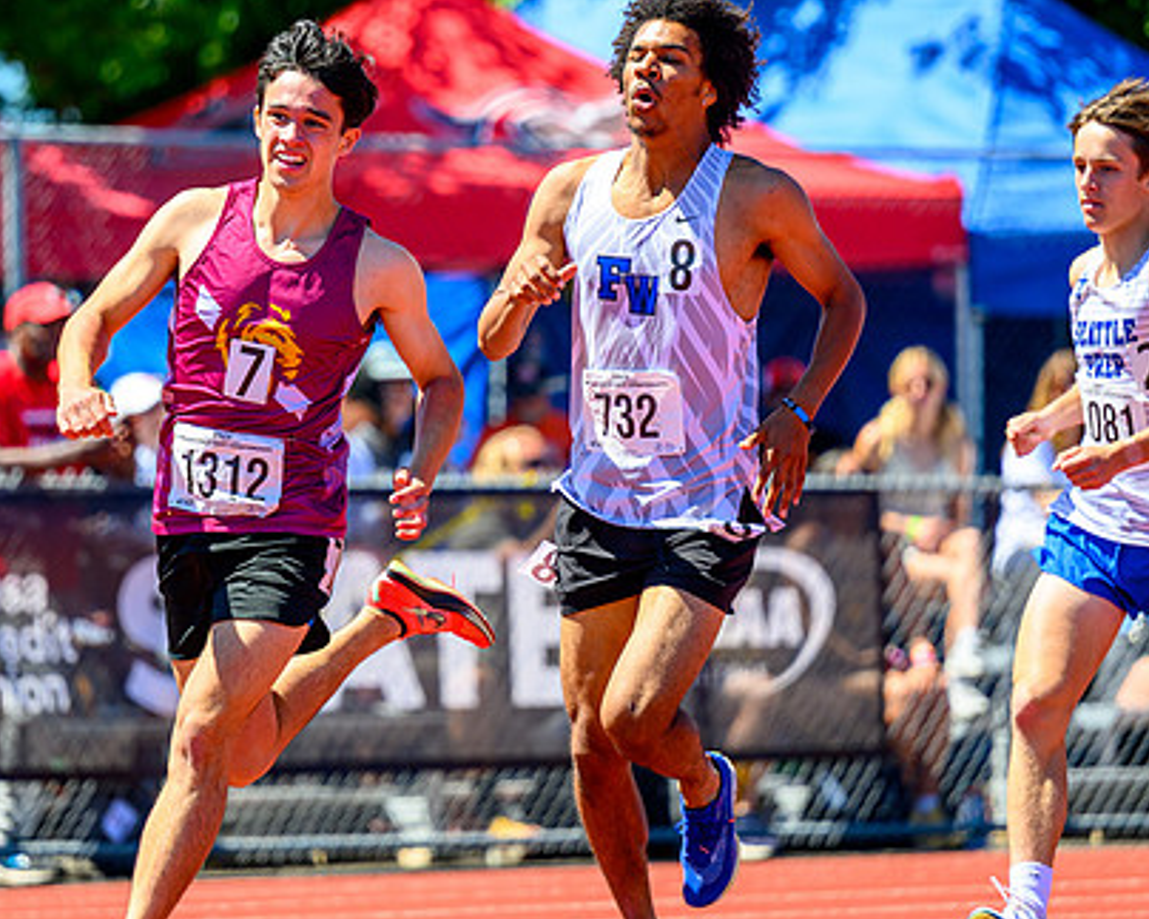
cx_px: 521
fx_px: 10063
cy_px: 386
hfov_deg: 6.5
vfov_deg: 5.2
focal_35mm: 296
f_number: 2.8
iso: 160
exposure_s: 1/1600
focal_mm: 180
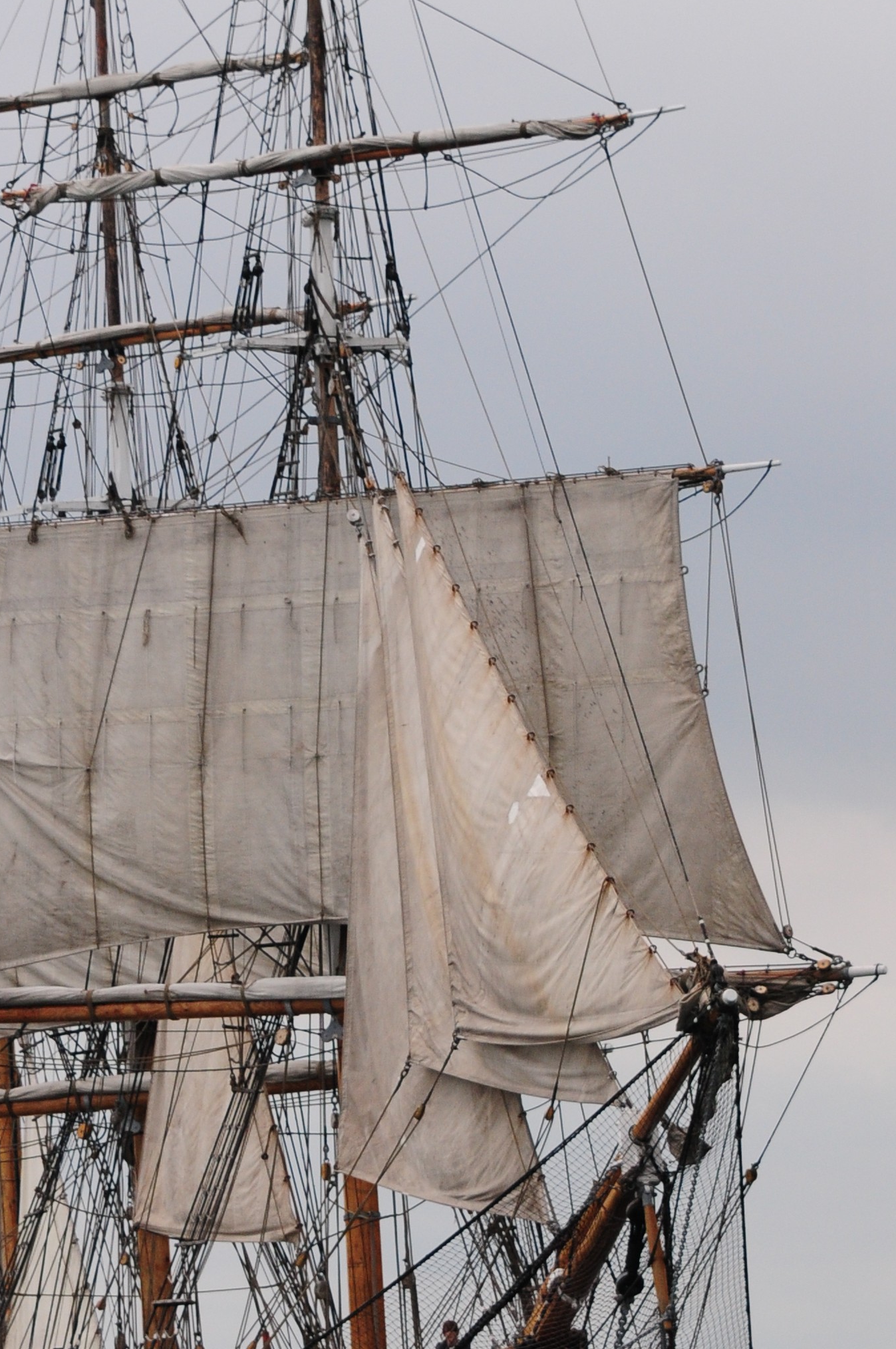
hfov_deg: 6.2
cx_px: 412
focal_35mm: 222
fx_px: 8309
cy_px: 689
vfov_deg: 9.3
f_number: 5.6
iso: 400
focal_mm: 70
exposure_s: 1/500
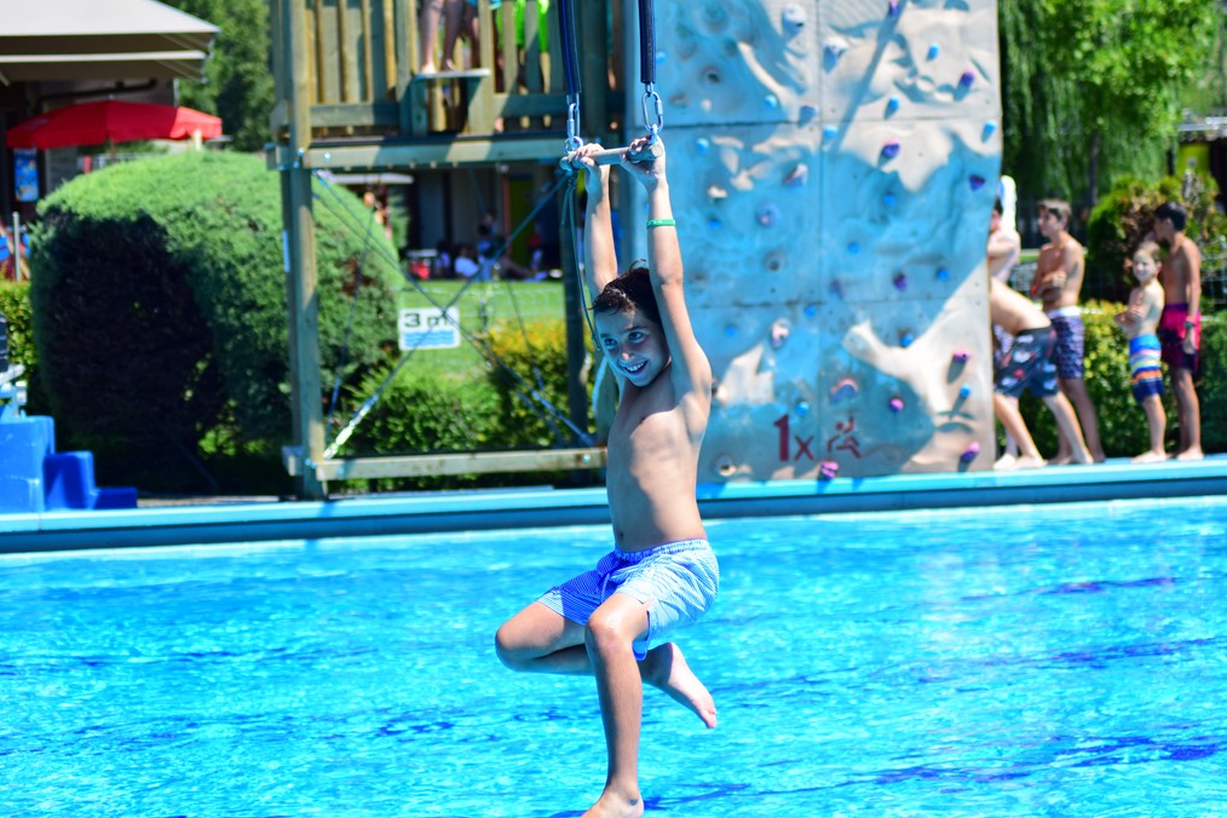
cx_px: 618
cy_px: 406
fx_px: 3613
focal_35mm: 106
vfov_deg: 12.9
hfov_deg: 19.3
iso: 280
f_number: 4
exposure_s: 1/1250
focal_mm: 70
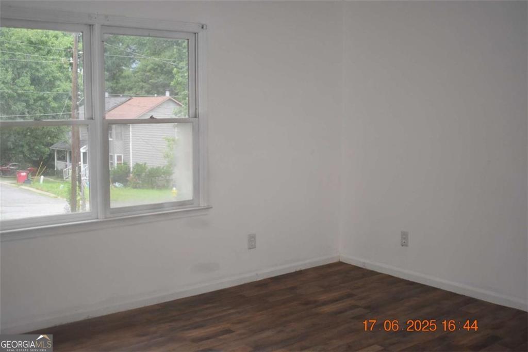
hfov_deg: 46.4
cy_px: 176
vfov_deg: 31.9
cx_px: 264
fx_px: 616
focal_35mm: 42
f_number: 4.2
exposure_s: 1/160
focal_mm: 28
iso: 800
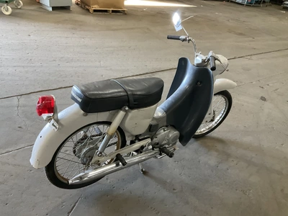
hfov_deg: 61.7
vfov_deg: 48.2
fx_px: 241
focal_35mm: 29
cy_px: 108
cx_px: 144
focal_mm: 3
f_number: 1.8
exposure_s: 1/60
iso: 160
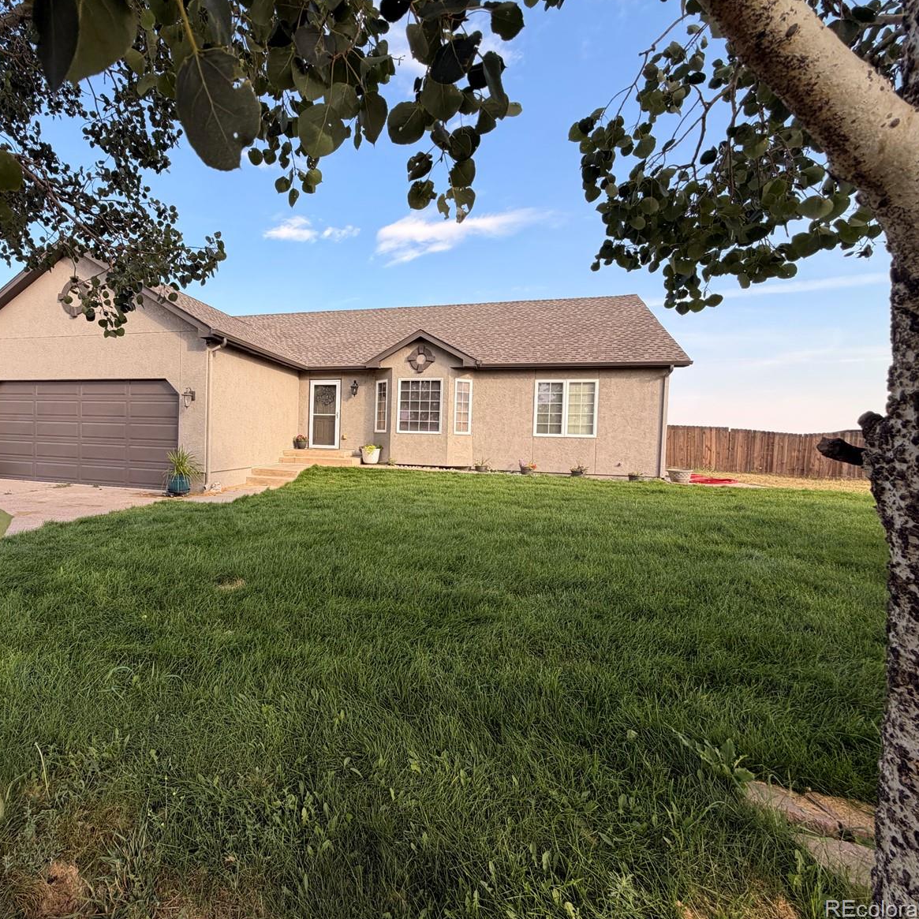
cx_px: 322
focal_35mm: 17
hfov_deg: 81.7
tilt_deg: -2.0
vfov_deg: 84.0
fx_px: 511
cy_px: 452
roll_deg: -1.6
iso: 50
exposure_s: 1/502
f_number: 2.2
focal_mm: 2.22
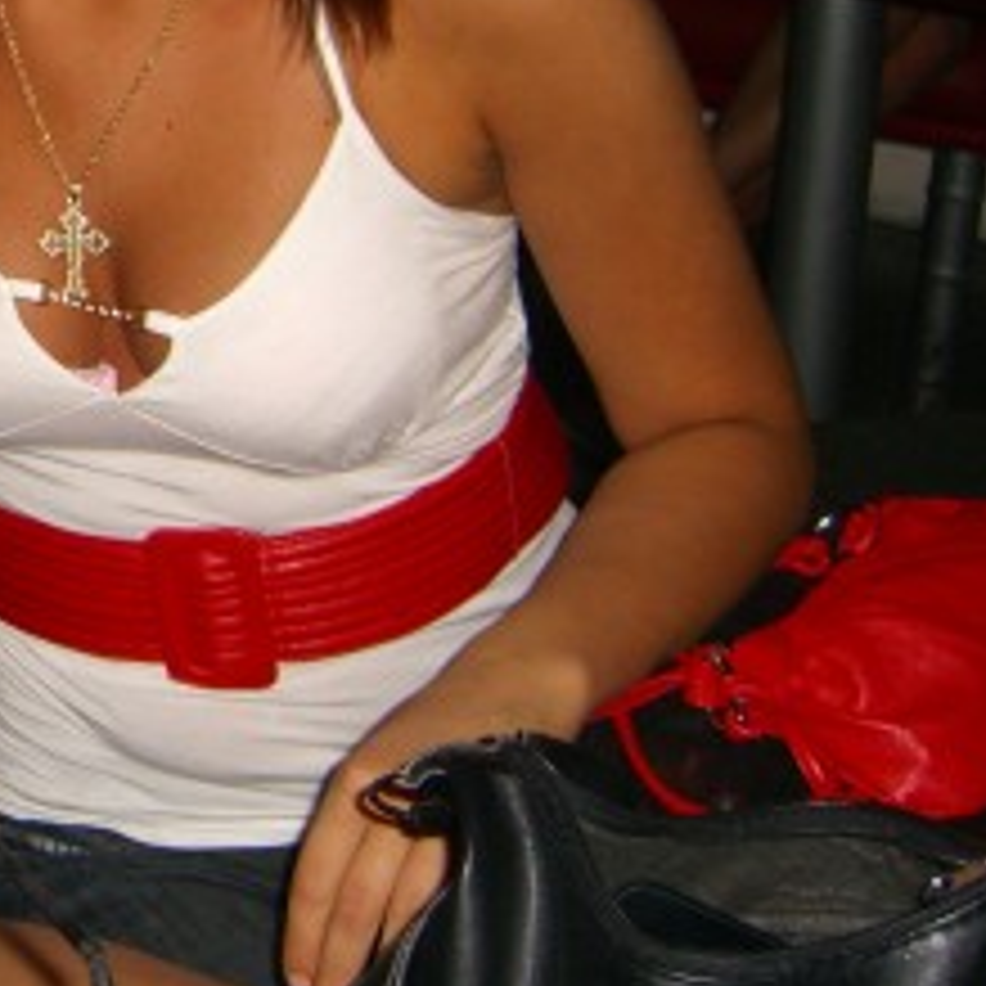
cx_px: -216
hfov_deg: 17.9
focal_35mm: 92
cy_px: 99
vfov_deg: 18.6
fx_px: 2965
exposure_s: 1/60
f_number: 2.8
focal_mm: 7.9
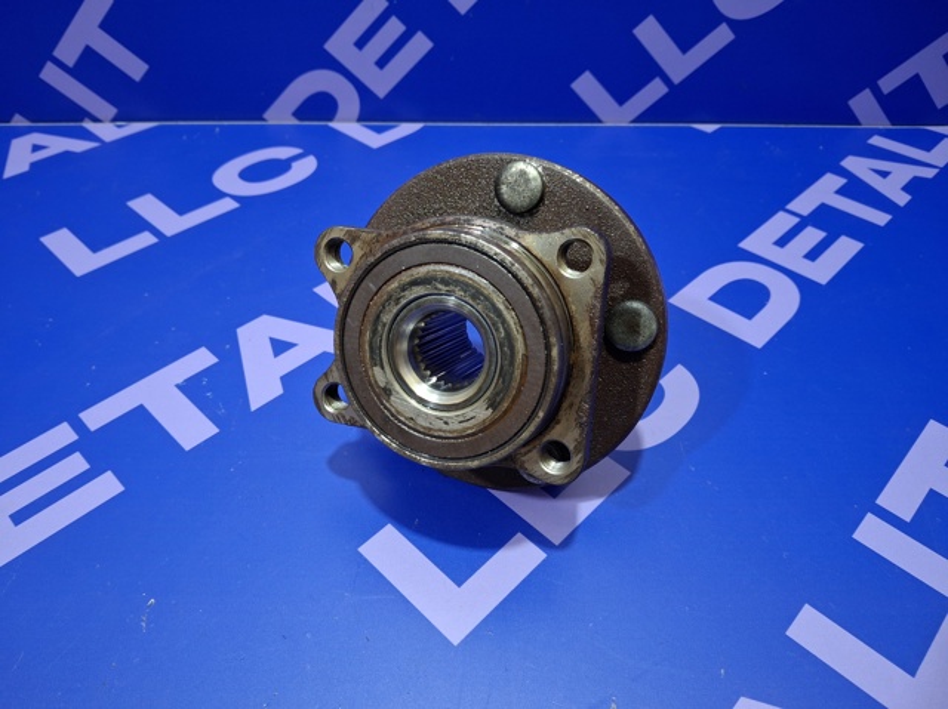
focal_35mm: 25
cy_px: 354
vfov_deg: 54.8
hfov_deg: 69.4
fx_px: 684
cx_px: 474
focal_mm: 4.69
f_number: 1.8
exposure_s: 1/50
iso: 250
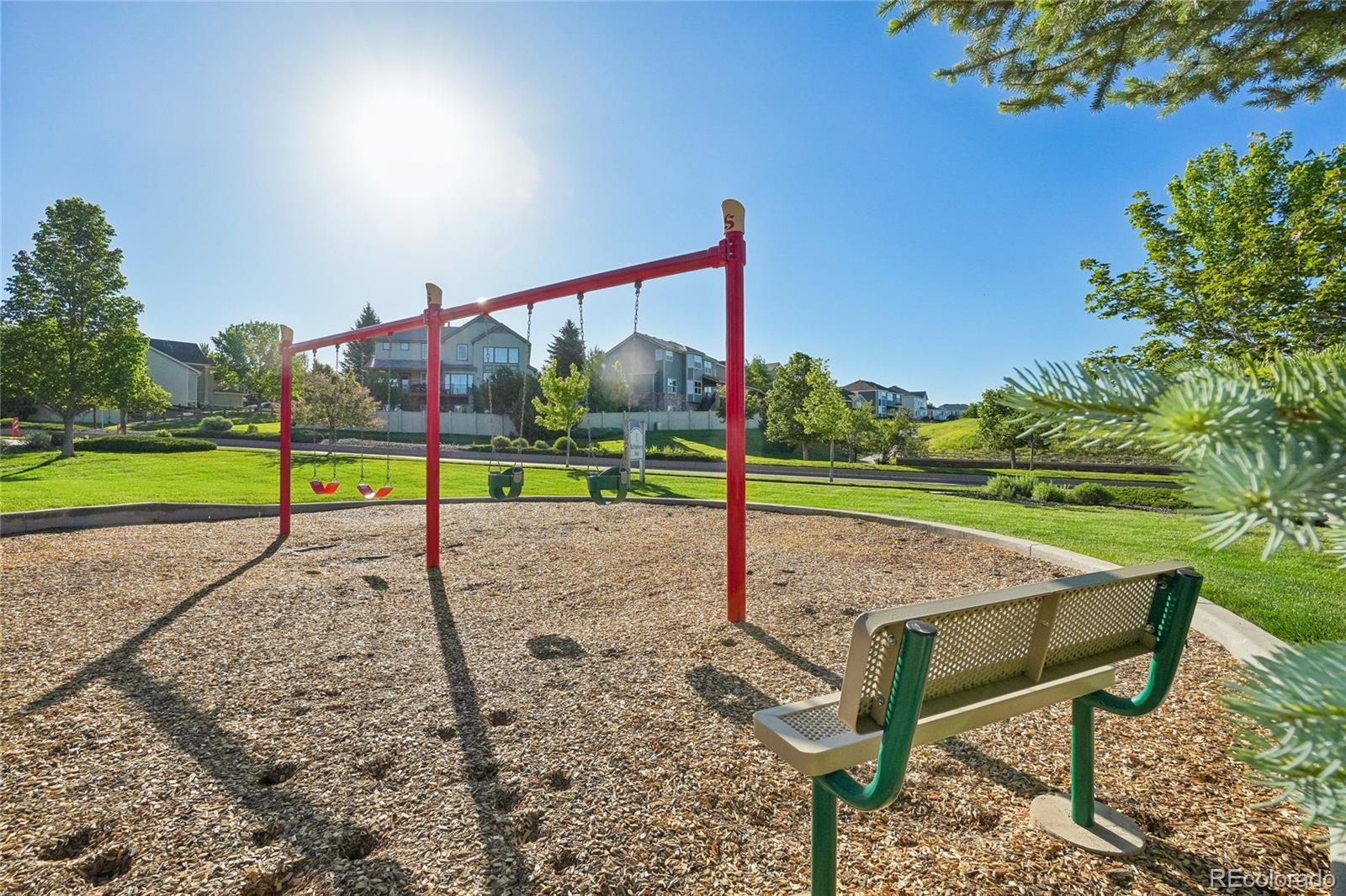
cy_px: 448
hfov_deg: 100.4
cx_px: 673
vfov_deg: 77.3
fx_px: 561
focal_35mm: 15
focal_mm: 10
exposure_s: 1/2000
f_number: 8
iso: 400
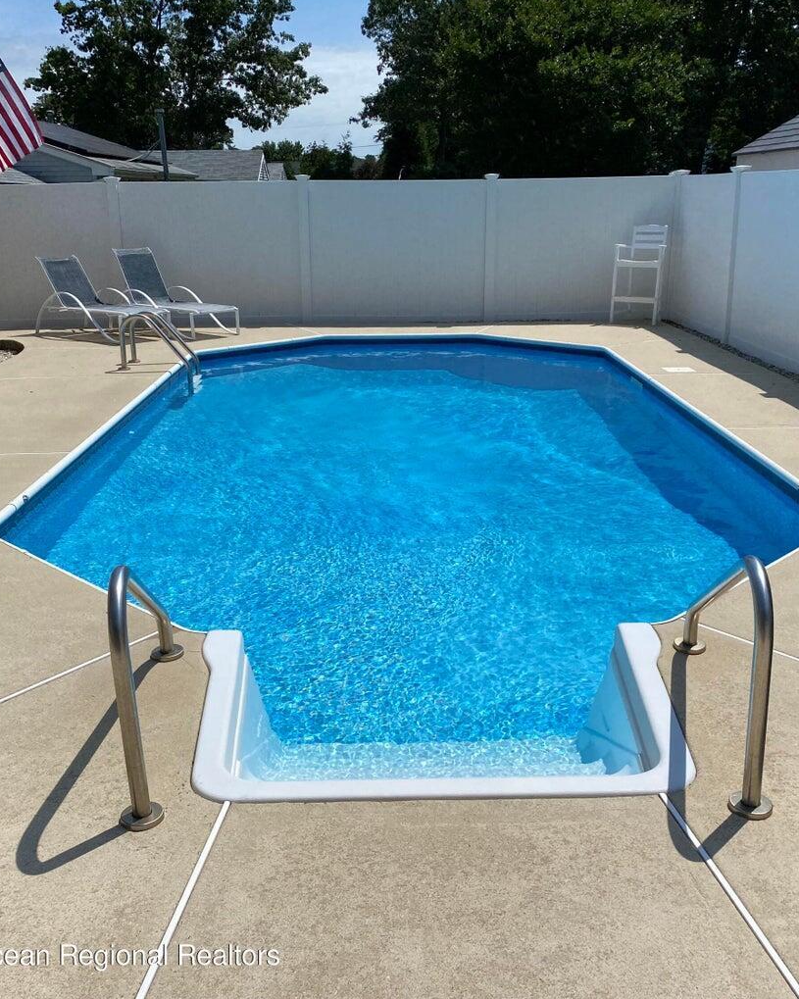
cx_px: 402
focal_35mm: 34
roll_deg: -1.4
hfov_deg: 43.4
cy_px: 499
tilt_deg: -17.6
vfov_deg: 52.8
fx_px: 1005
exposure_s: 1/6757
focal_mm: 4.25
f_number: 1.8
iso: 32
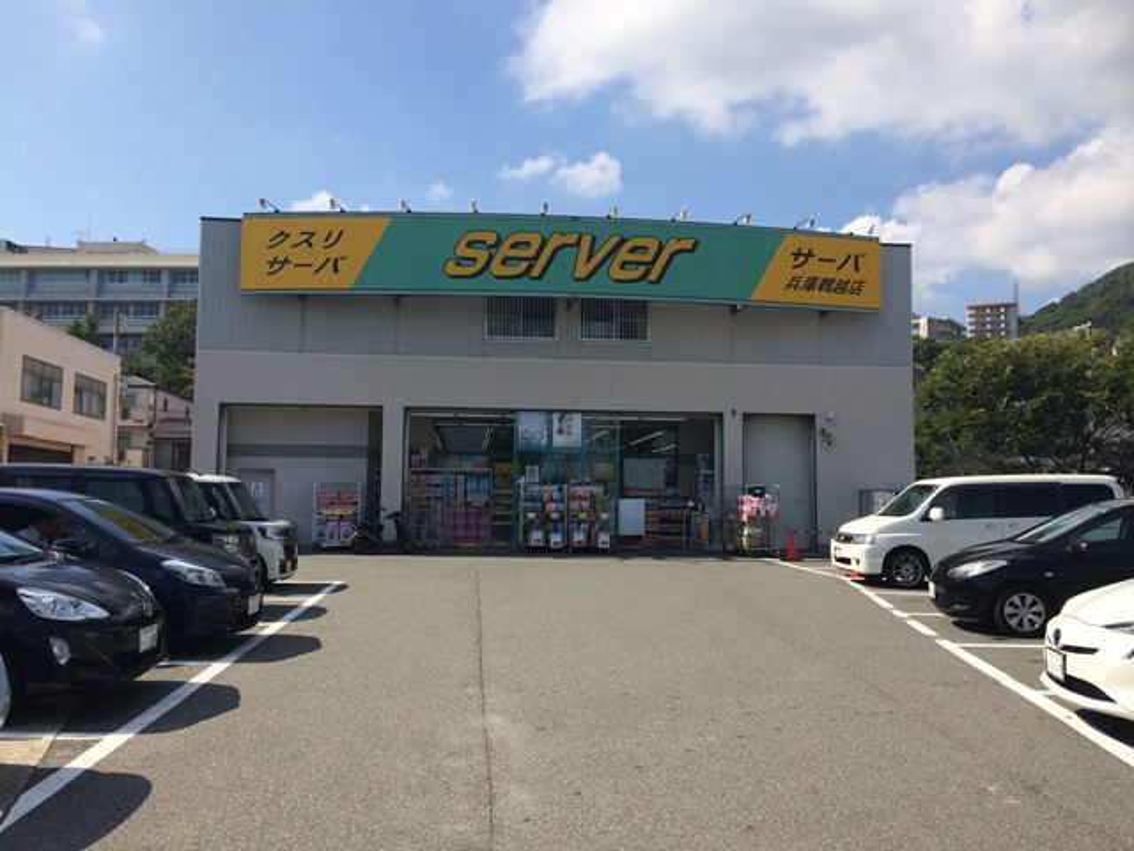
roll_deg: +0.0
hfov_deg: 61.7
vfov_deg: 48.2
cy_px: 426
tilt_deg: +3.6
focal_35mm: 29
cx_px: 567
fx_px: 950
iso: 32
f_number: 2.2
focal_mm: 4.15
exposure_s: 1/2564
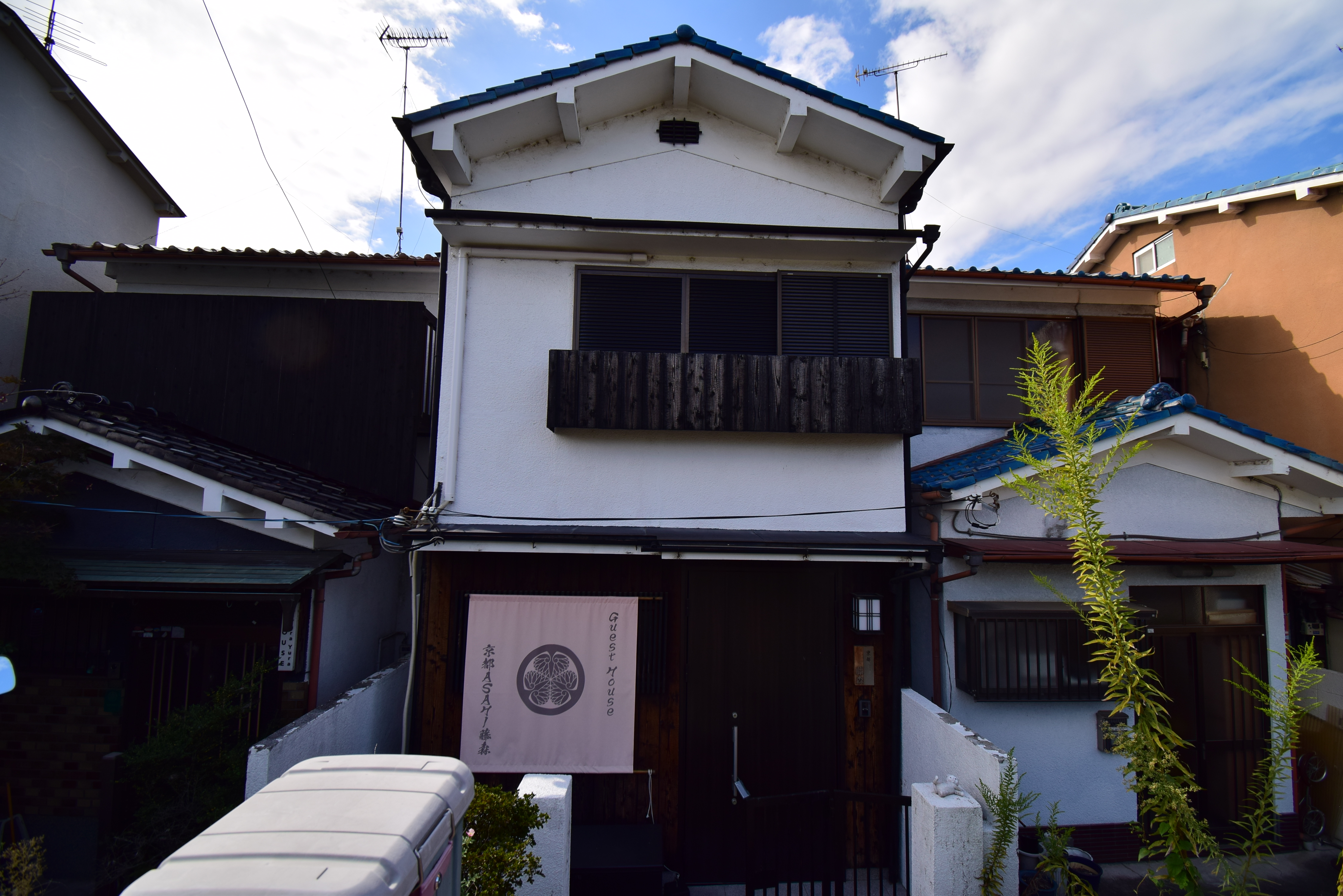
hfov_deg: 100.4
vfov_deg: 77.4
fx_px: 560
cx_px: 672
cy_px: 448
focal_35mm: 15
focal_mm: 10
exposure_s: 1/500
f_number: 6.7
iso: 100
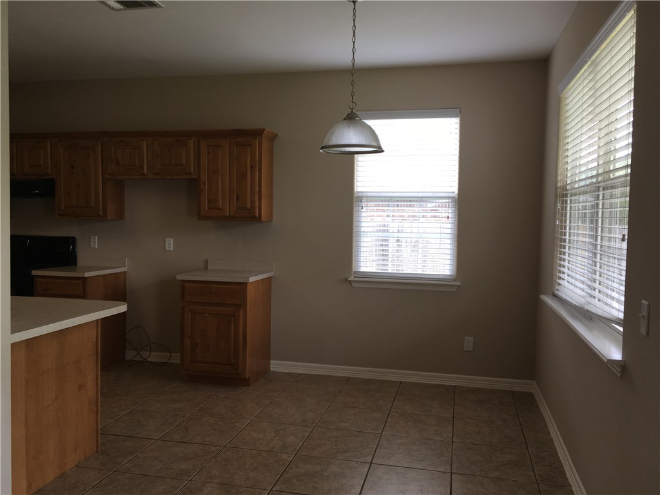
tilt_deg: -3.5
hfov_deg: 61.7
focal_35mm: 29
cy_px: 248
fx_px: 553
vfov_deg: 48.2
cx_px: 330
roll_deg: -0.4
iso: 25
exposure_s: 1/38
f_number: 2.2
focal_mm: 4.15
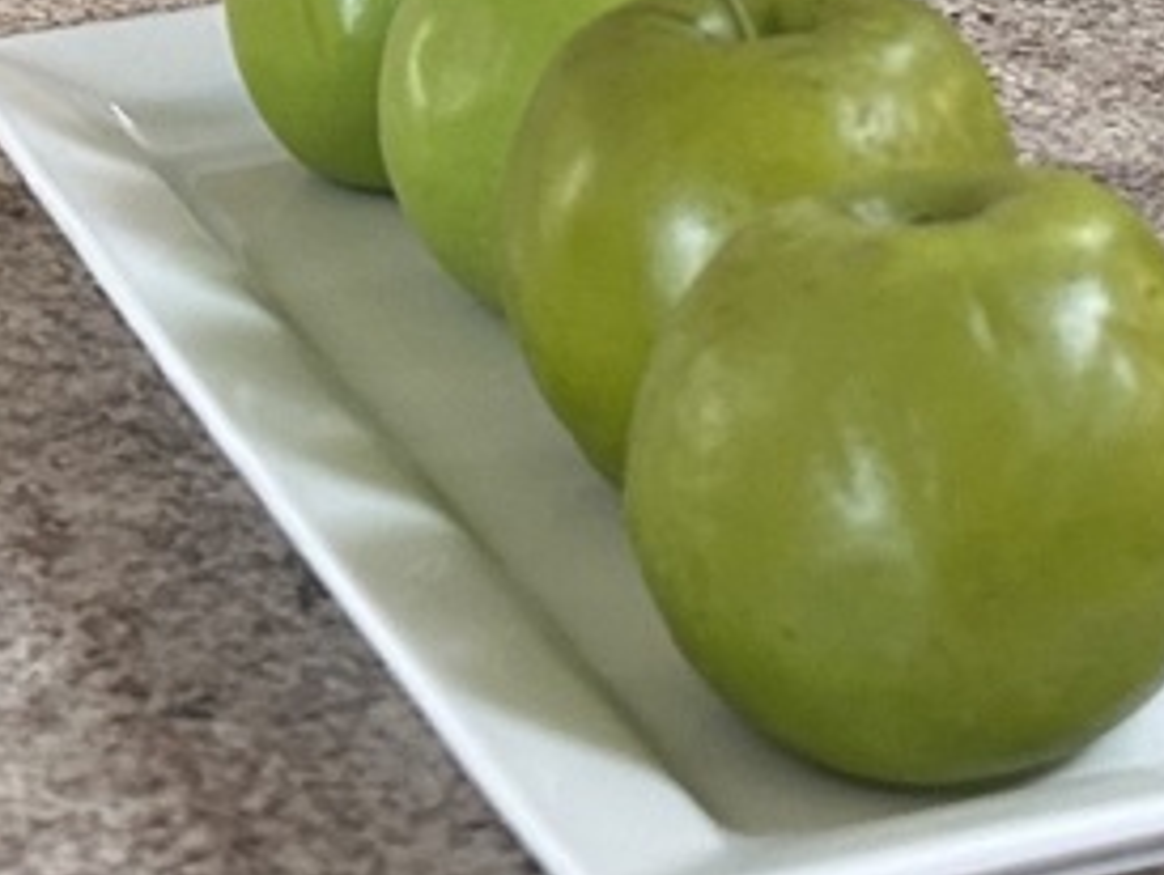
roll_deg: -2.2
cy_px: -900
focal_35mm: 126
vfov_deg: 10.7
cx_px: 1253
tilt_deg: -4.4
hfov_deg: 15.3
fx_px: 4241
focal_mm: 6.86
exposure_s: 1/60
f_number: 1.78
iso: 400
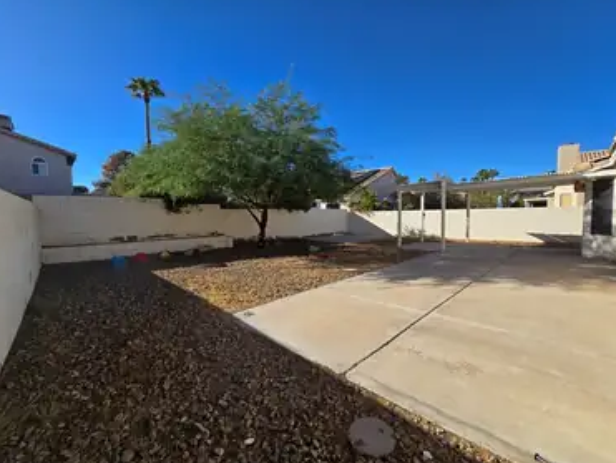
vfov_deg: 85.8
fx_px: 249
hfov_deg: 102.0
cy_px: 232
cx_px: 310
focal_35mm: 14
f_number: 2.2
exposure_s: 1/2094
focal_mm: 2.2
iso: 50
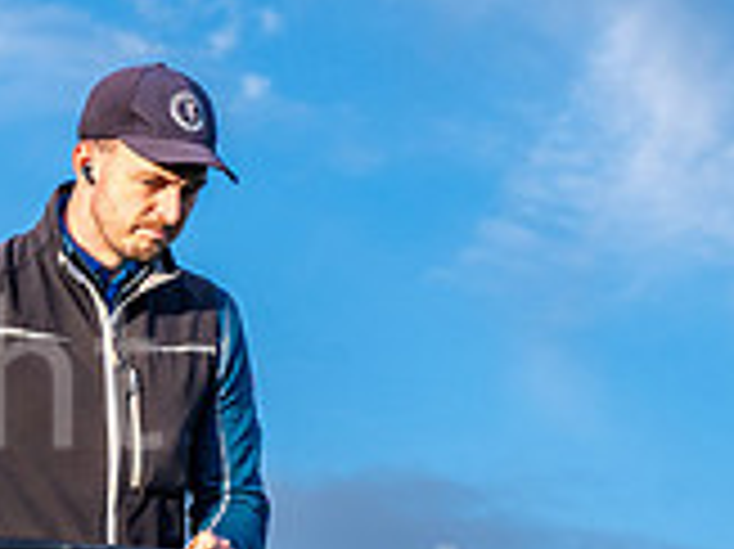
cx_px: -117
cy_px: 668
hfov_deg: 7.3
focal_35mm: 270
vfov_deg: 5.5
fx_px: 5721
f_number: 6.3
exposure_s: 1/1000
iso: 500
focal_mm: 79
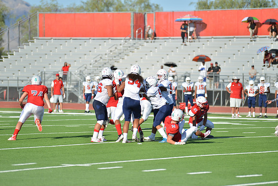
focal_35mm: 200
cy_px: 93
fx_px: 1545
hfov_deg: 10.3
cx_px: 139
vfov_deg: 6.9
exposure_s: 1/1600
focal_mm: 200
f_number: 2.8
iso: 100
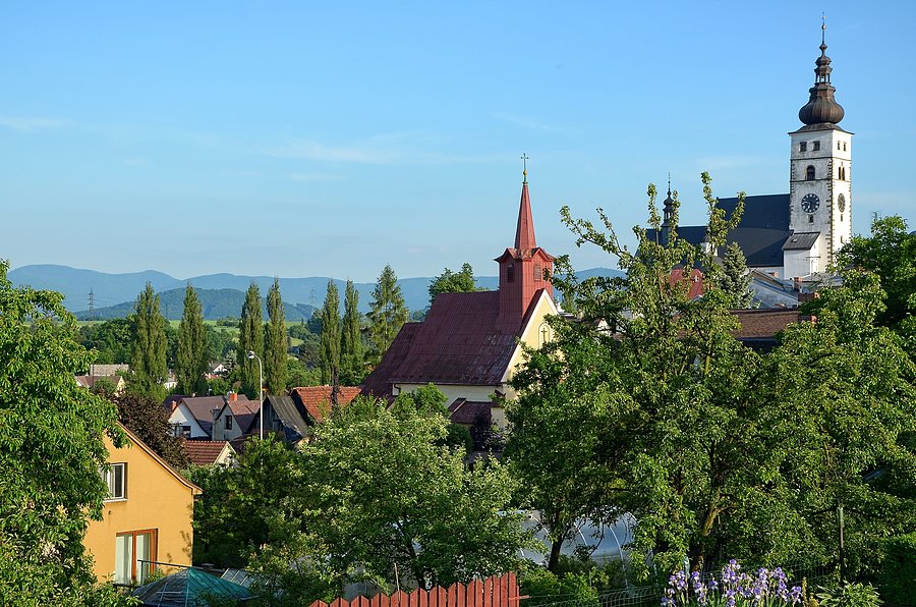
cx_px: 458
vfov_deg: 20.1
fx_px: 1714
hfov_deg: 29.9
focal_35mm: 68
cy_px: 304
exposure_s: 1/200
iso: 100
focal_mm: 45
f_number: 7.1
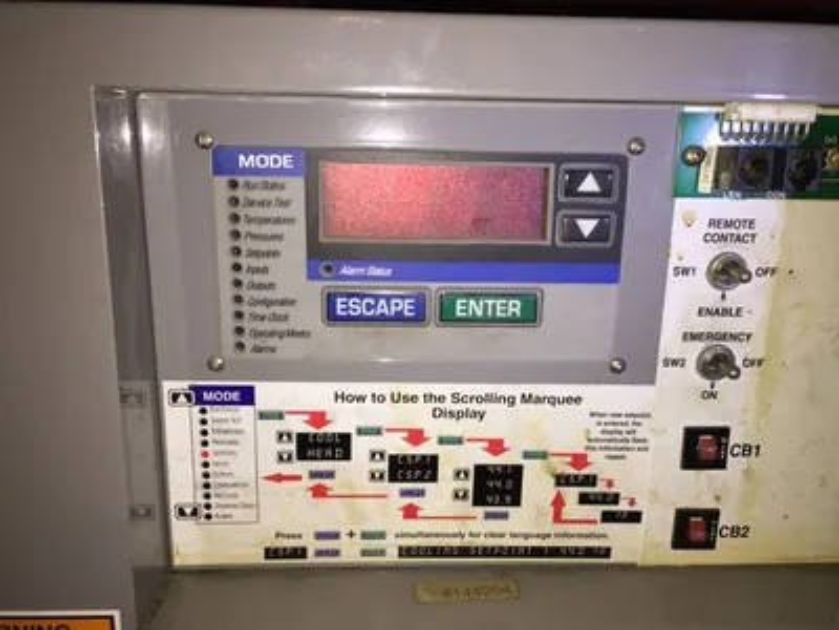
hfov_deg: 61.7
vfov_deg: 48.2
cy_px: 315
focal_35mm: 29
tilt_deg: -14.9
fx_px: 703
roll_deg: -2.1
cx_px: 420
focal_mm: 4.15
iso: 32
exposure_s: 1/55
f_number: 2.2
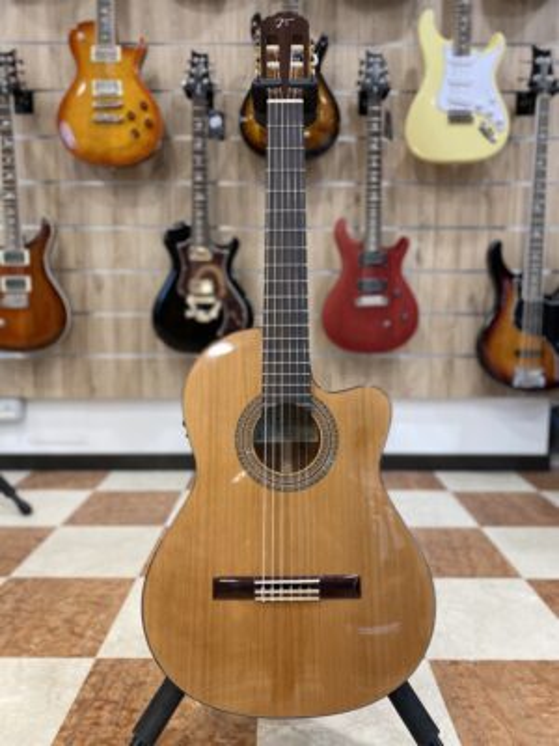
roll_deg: +0.6
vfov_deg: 67.3
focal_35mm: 26
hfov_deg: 53.1
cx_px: 280
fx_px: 560
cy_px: 373
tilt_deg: -6.9
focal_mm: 4.25
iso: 100
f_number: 1.8
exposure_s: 1/50
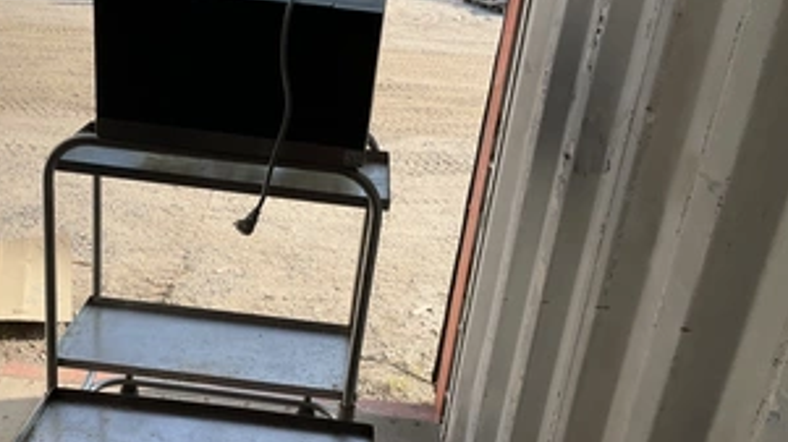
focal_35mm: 42
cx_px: 275
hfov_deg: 47.7
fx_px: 877
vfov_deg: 28.2
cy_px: 280
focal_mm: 3
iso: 25
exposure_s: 1/749
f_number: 1.8
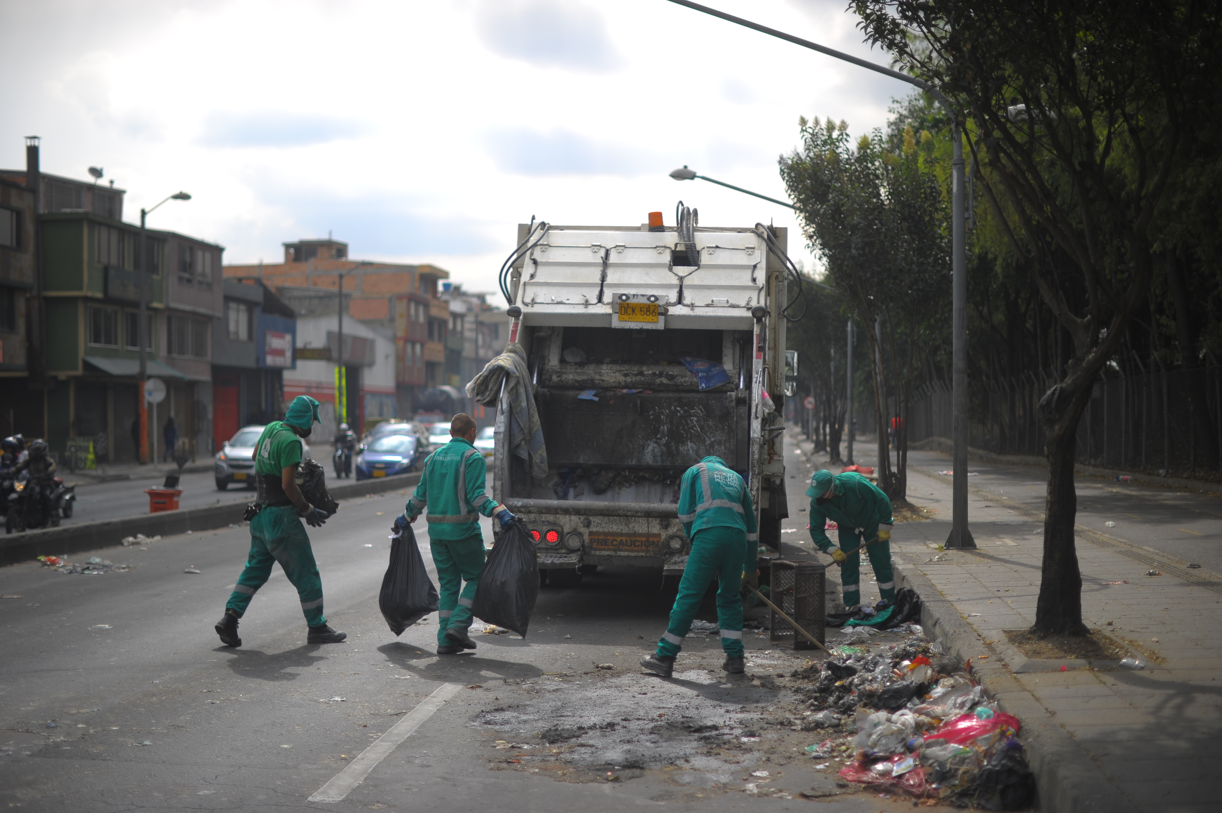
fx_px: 1696
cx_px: 611
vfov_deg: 27.0
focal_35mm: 50
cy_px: 406
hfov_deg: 39.6
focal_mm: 50
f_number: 1.4
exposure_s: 1/5000
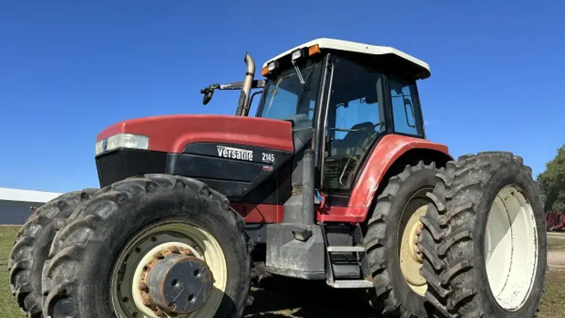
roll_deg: -0.2
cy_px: 195
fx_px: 404
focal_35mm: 27
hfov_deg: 69.9
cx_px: 275
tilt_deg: +3.7
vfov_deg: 42.6
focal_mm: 6.86
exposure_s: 1/3472
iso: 80
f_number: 1.78
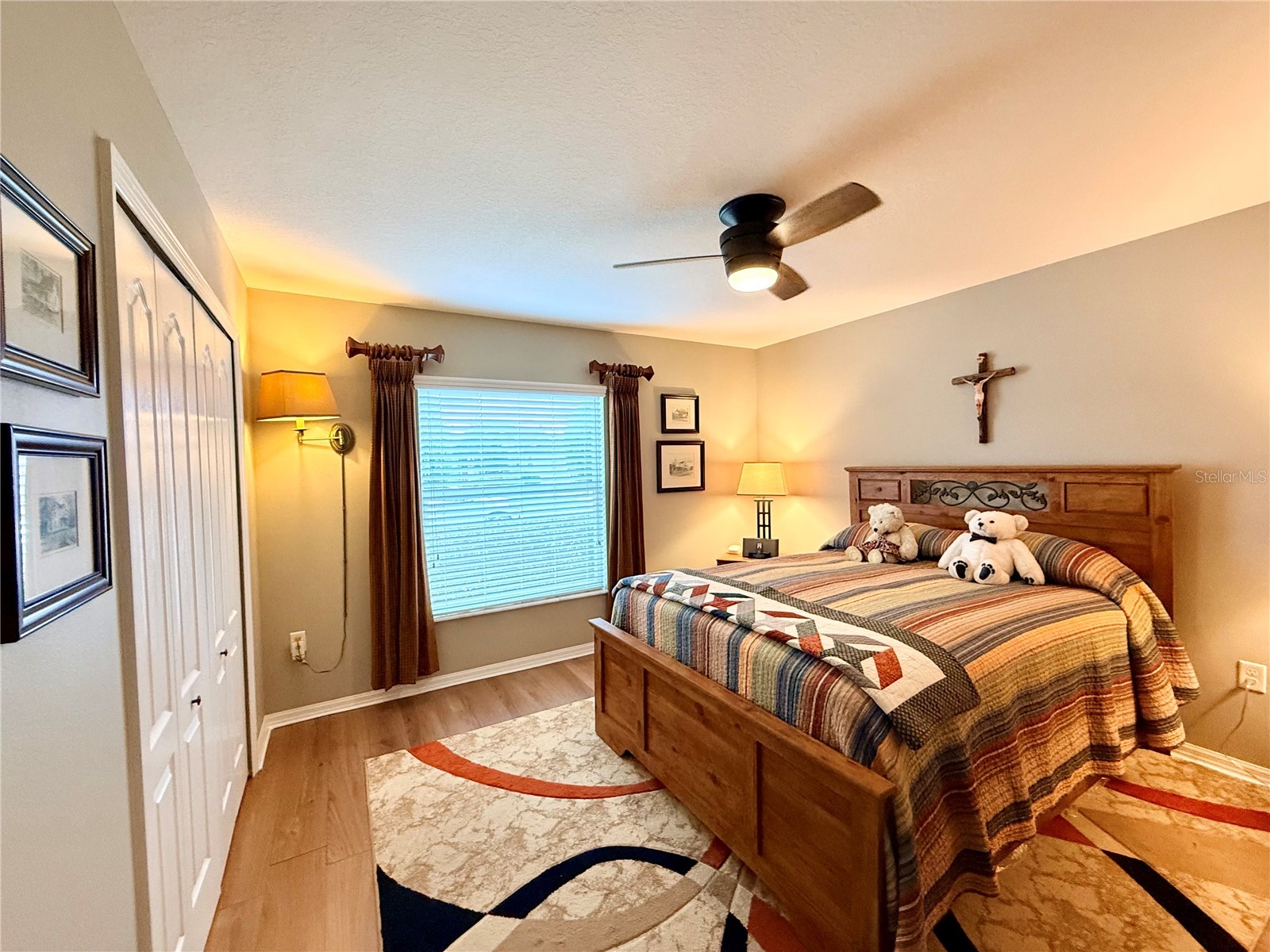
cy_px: 476
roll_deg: +1.3
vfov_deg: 85.7
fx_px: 514
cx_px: 635
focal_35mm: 14
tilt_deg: -1.1
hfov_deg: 102.1
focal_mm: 2.22
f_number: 2.2
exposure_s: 1/60
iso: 500
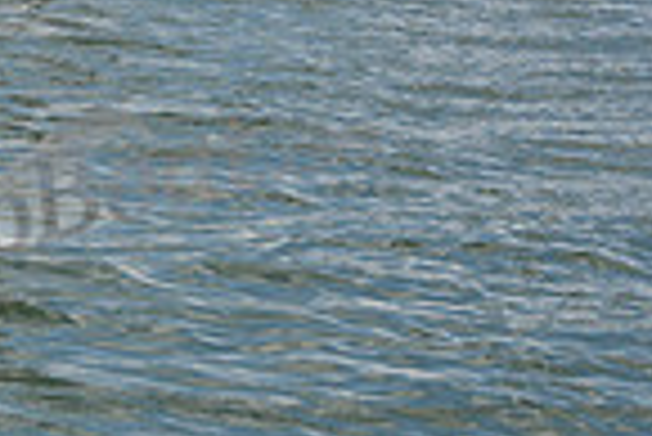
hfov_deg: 7.2
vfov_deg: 4.8
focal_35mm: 280
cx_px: -481
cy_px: -425
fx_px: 5076
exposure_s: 1/1000
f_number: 10
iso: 320
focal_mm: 70
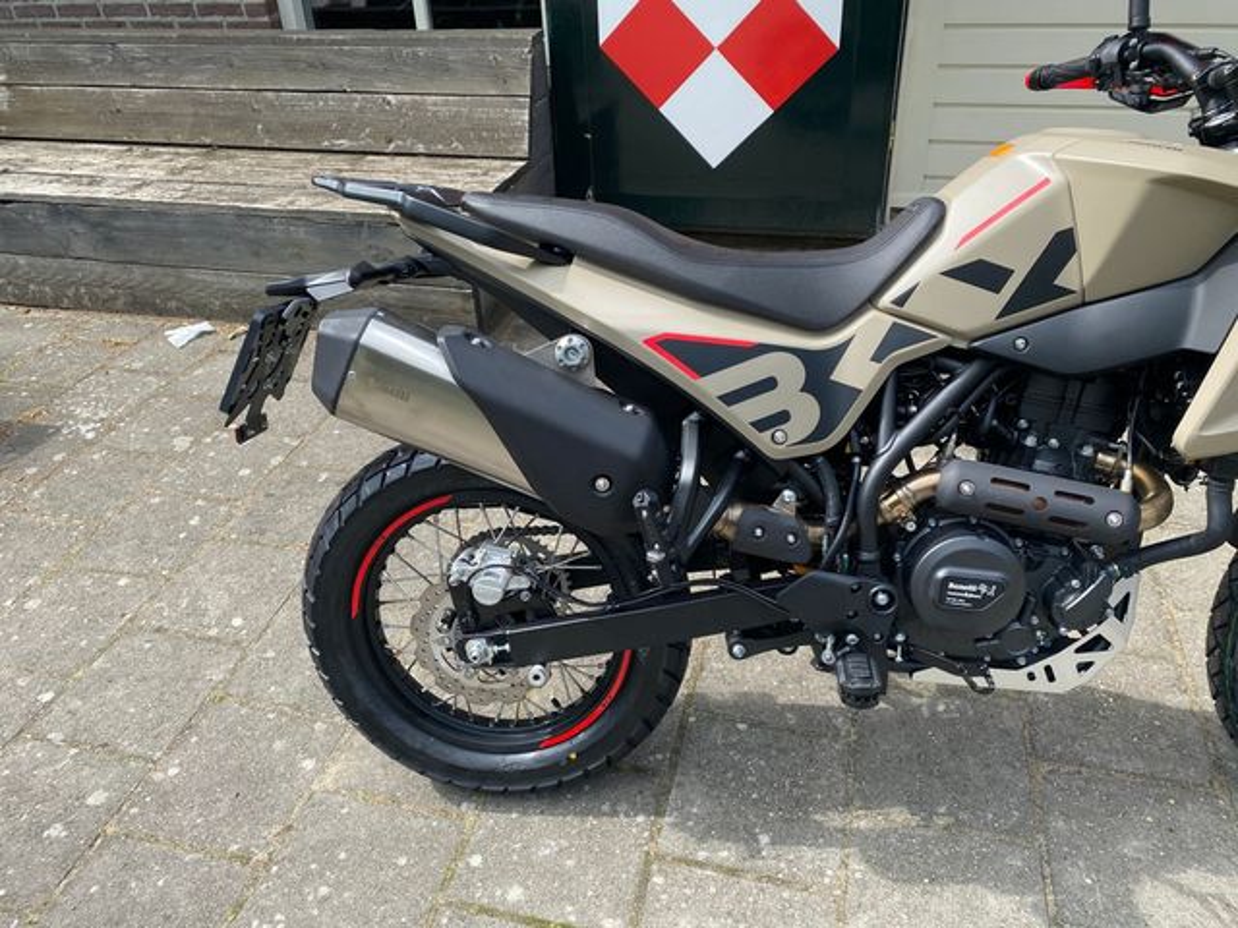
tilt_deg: -32.1
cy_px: 464
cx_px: 619
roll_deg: +1.4
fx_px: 930
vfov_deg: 53.1
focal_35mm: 26
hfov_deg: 67.3
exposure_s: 1/1025
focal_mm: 4.25
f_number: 1.8
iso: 32
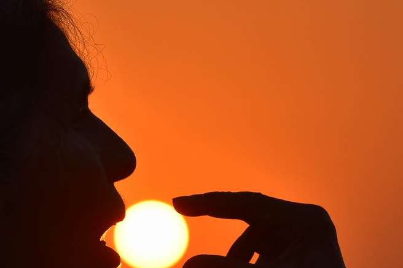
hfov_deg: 4.2
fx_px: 5531
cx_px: 29
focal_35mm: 494
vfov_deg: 2.8
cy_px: 181
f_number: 9
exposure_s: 1/500
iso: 100
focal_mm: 135
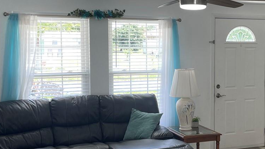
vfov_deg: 20.1
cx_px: 192
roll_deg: -0.3
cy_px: 69
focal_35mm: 60
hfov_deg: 34.3
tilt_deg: -3.0
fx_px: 422
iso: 50
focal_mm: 4.2
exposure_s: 1/120
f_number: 1.6
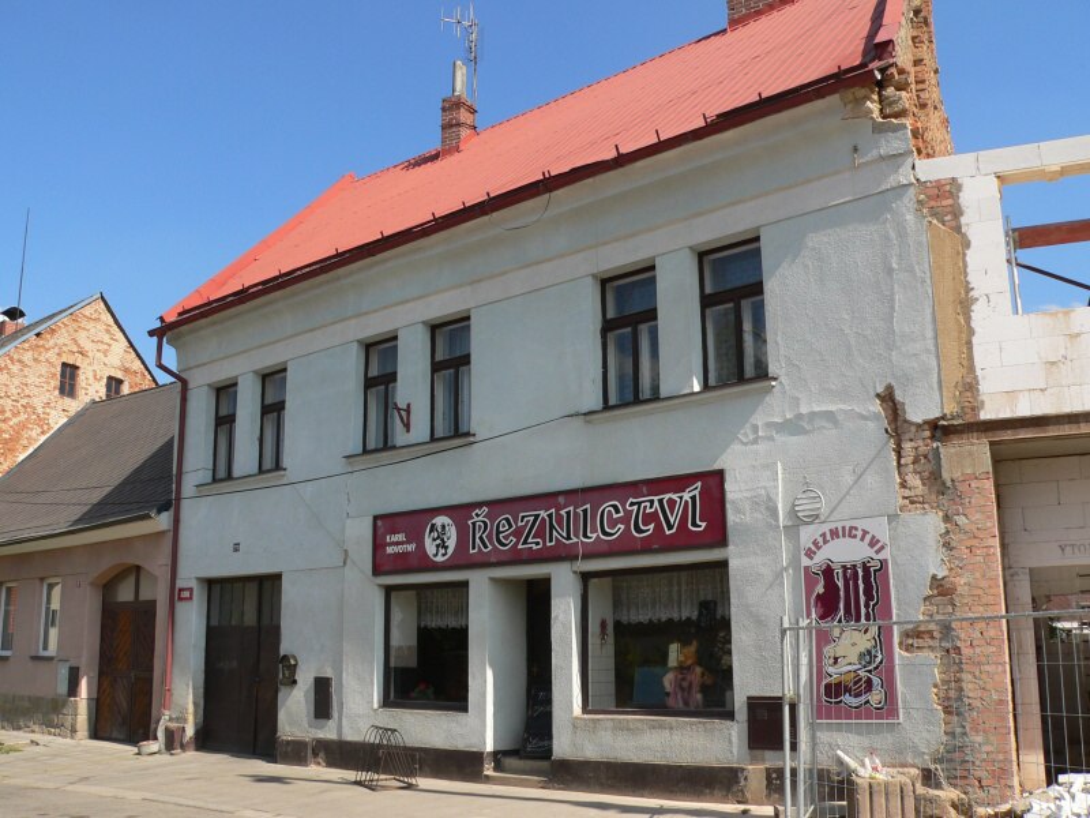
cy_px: 409
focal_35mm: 36
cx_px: 545
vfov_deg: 39.7
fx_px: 1134
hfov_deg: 51.4
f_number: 4.6
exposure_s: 1/500
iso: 80
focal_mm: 6
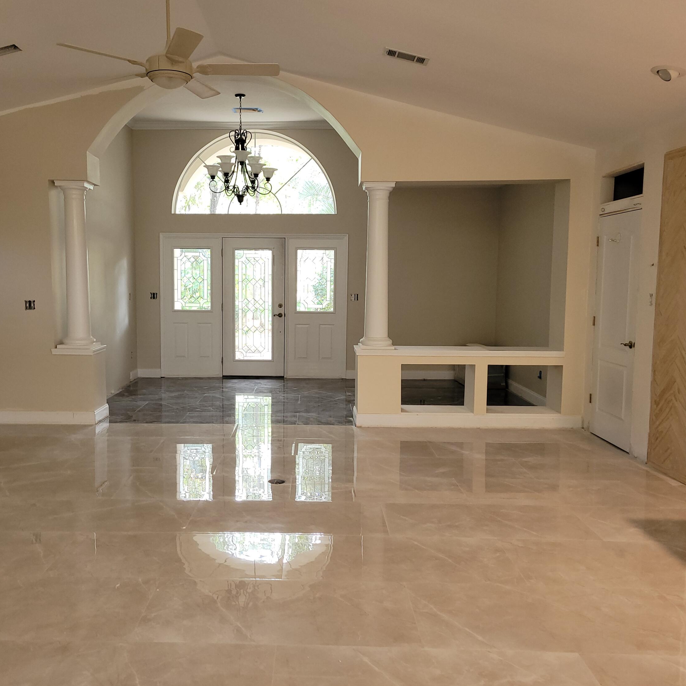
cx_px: 297
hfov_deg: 52.4
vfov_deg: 52.5
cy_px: 341
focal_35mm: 31
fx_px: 695
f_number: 1.8
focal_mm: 5.4
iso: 100
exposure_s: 1/24
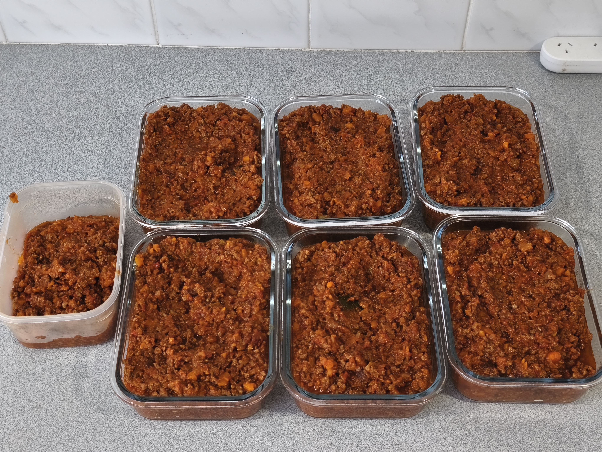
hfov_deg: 41.2
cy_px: 226
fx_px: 800
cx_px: 301
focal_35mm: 46
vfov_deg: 31.5
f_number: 1.65
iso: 200
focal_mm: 6.18
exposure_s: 1/50
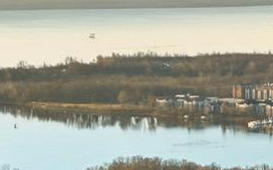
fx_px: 1413
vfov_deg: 6.2
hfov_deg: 11.0
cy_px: 568
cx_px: 202
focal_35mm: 190
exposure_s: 1/800
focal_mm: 6.7
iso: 150
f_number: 1.7
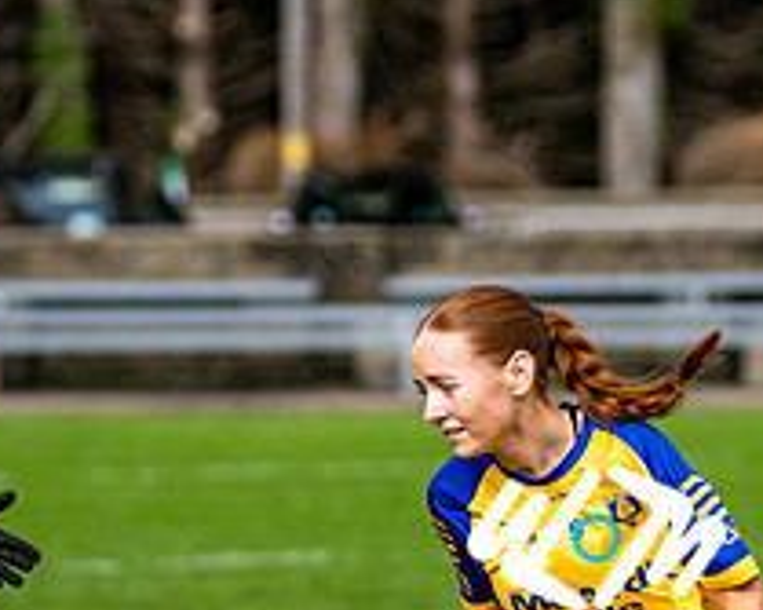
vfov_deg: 2.7
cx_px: 595
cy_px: 617
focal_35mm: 565
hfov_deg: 3.4
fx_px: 12753
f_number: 2.8
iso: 220
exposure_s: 1/3200
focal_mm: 145
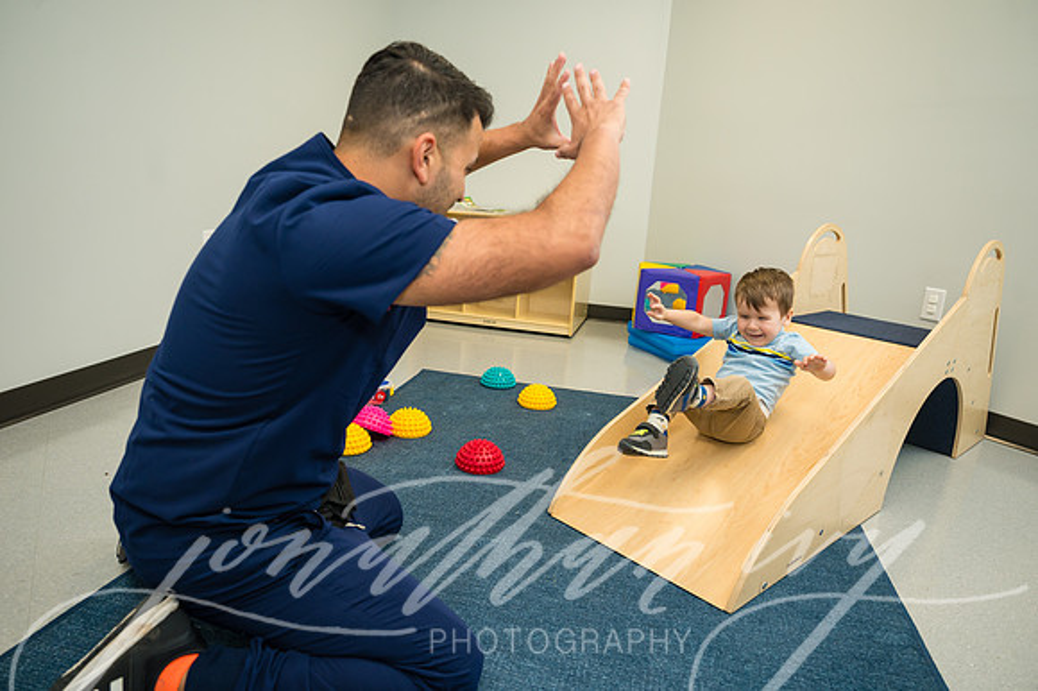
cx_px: 519
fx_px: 692
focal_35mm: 24
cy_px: 346
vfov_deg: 53.1
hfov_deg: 73.8
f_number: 3.5
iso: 800
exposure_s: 1/200
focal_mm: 24
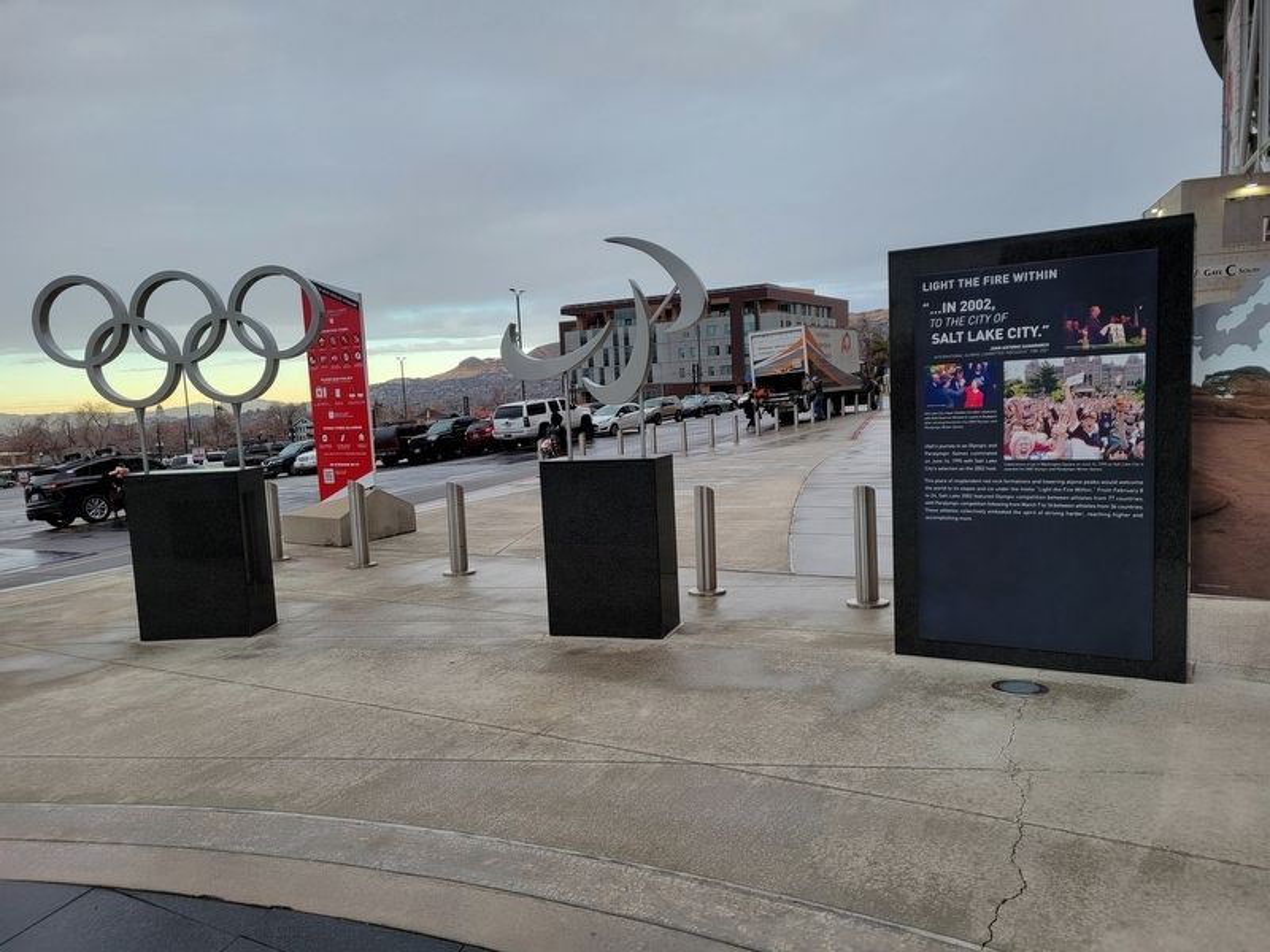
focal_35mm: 26
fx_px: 954
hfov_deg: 67.3
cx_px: 635
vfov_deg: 53.1
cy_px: 476
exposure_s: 1/353
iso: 40
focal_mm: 5.4
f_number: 1.8
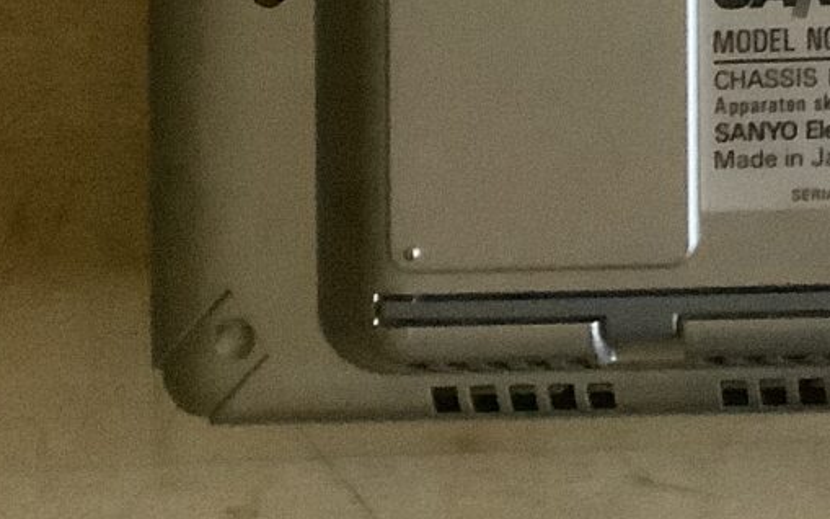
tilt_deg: -86.0
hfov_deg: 15.0
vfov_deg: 9.7
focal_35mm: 124
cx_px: 1415
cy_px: -602
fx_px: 2805
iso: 500
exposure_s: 1/30
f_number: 2.4
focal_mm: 3.3
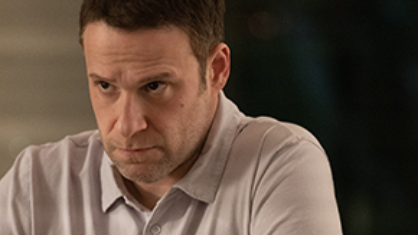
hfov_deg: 7.6
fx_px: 3136
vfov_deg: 4.3
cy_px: 174
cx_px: 124
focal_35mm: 283
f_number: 2.8
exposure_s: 1/100
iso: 5000
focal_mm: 135
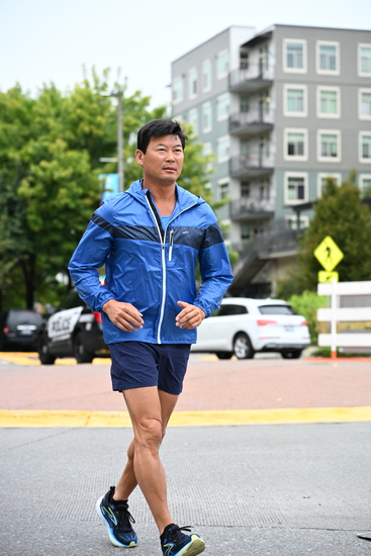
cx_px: 186
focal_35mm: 83
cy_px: 278
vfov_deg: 24.5
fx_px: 1282
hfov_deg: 16.5
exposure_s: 1/640
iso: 1600
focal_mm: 83
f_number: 4
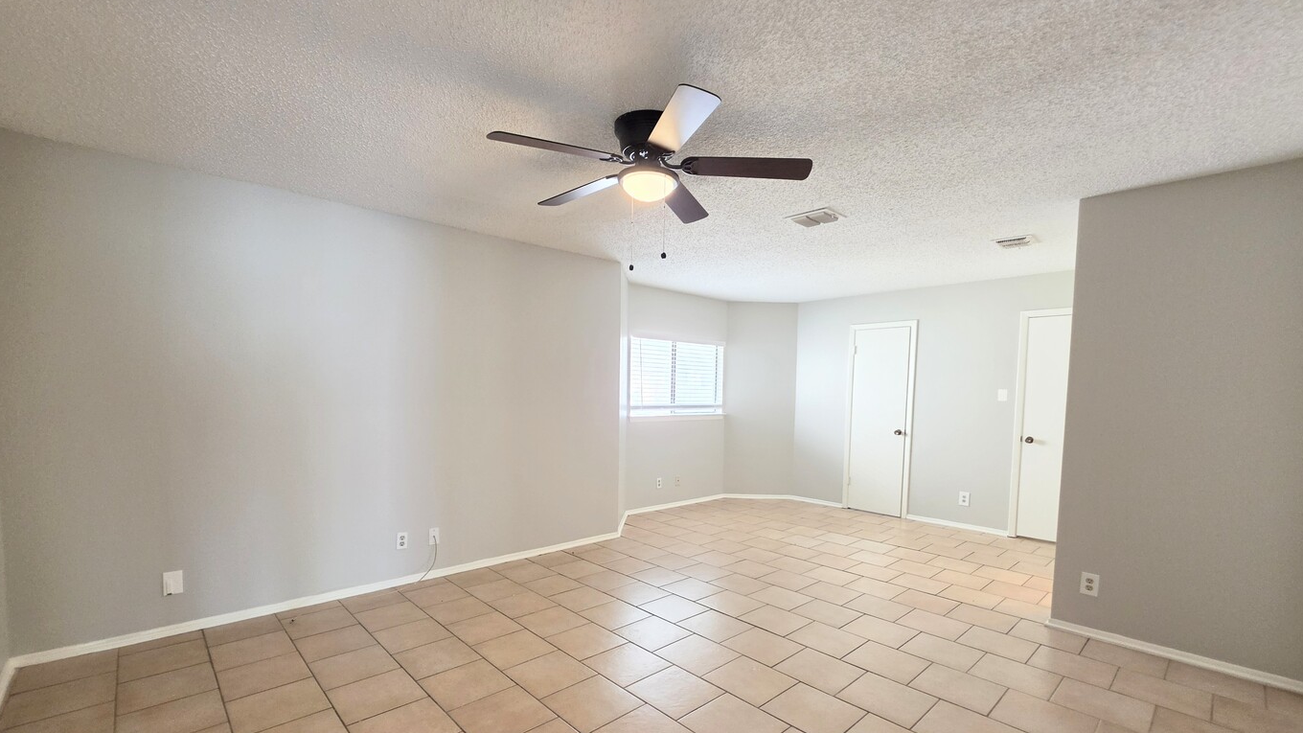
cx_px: 650
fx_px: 518
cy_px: 430
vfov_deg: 70.0
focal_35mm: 15
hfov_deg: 103.0
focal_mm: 2.2
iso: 160
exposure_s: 1/60
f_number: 1.9
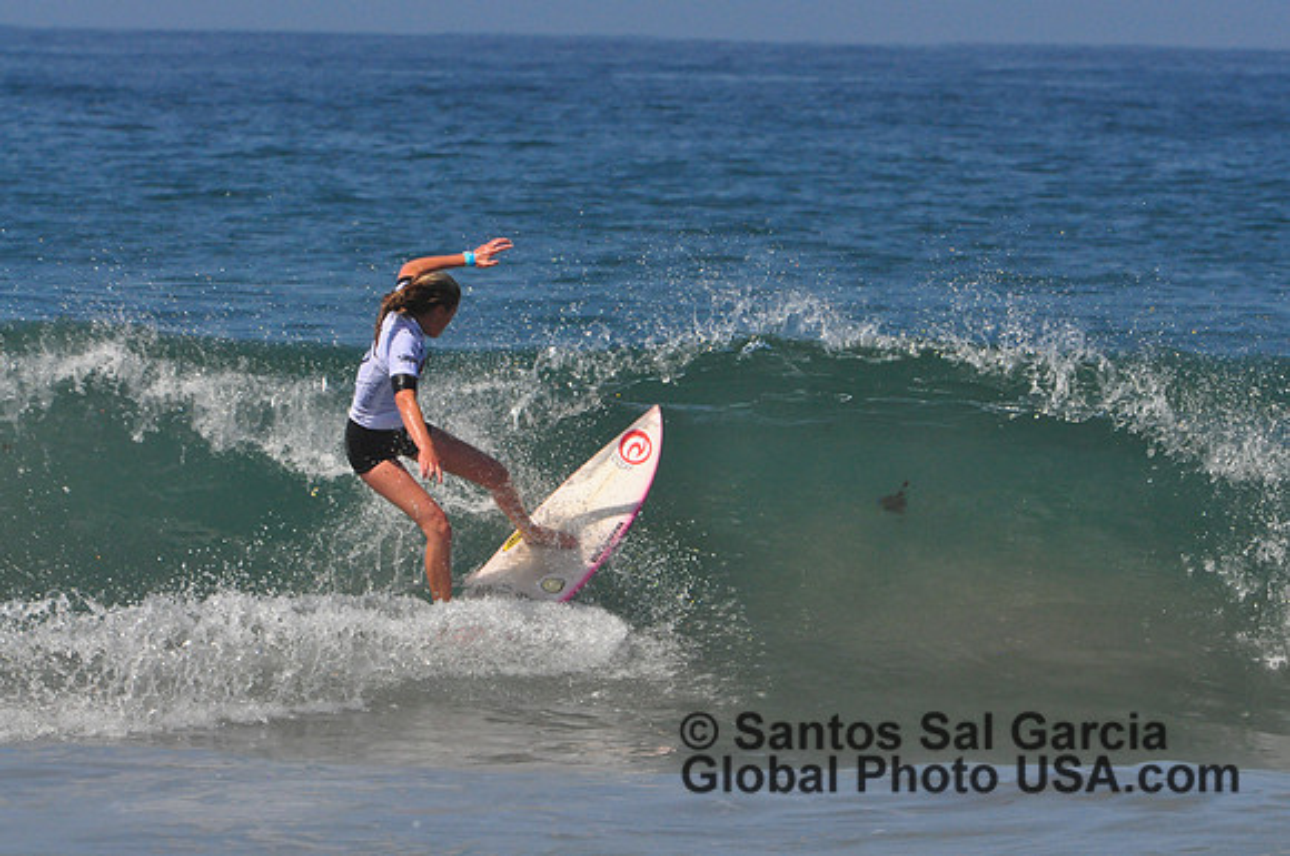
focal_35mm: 825
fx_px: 29521
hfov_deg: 2.5
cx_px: 645
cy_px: 428
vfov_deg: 1.7
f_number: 18
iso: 1250
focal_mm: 550
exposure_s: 1/1000
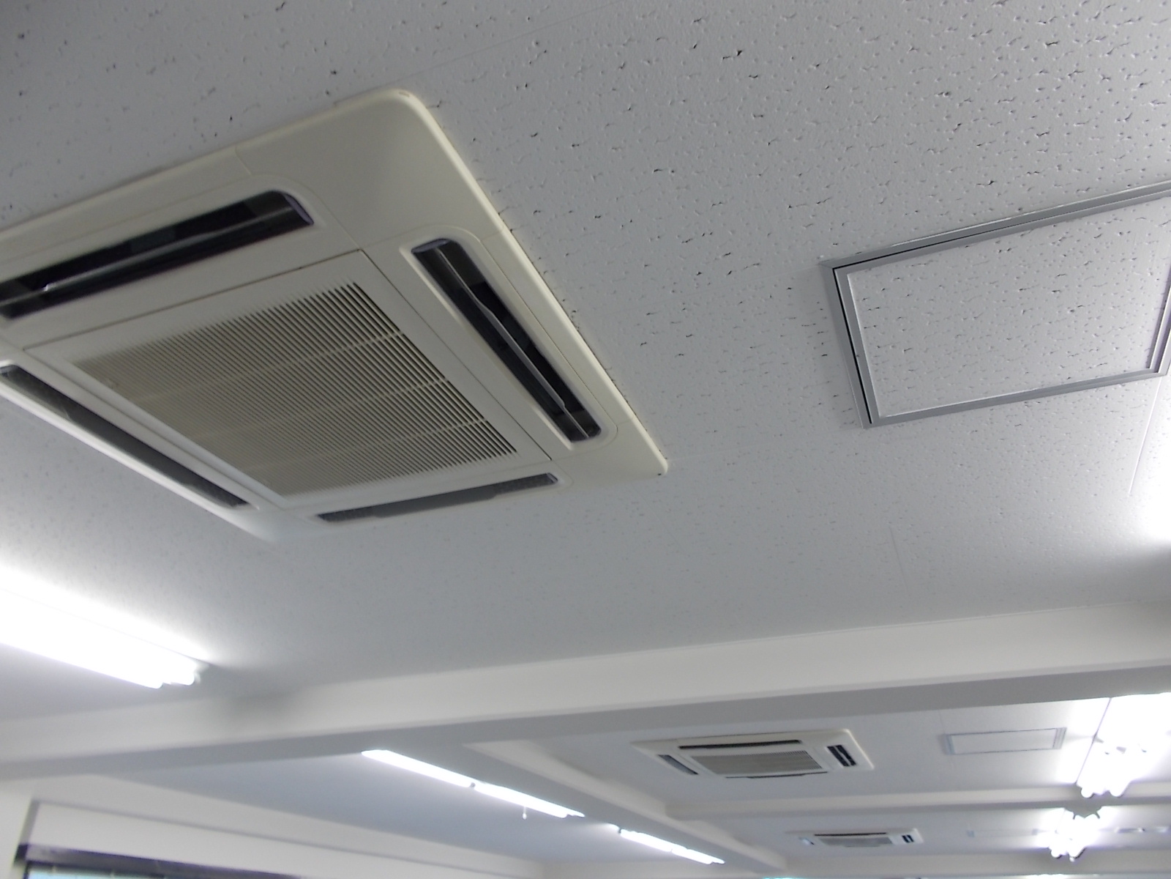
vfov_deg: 53.1
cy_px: 440
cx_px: 586
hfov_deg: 67.3
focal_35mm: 26
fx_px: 880
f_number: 3.2
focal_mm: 4.6
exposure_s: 1/25
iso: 125
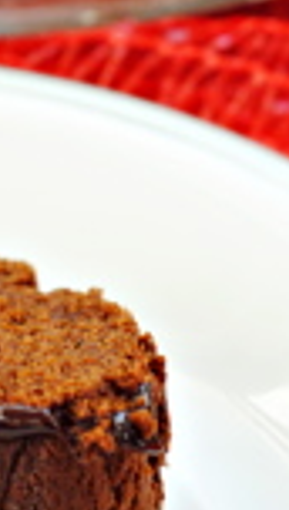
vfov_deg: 8.3
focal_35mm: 258
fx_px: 3499
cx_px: -47
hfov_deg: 4.7
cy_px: -96
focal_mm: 50
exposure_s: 1/160
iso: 400
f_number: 4.5
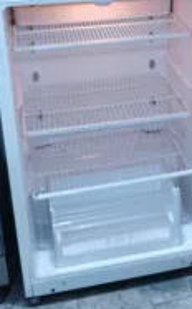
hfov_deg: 19.3
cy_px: 63
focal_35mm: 66
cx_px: 170
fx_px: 553
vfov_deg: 30.4
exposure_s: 1/40
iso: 341
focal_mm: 4.25
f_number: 1.8
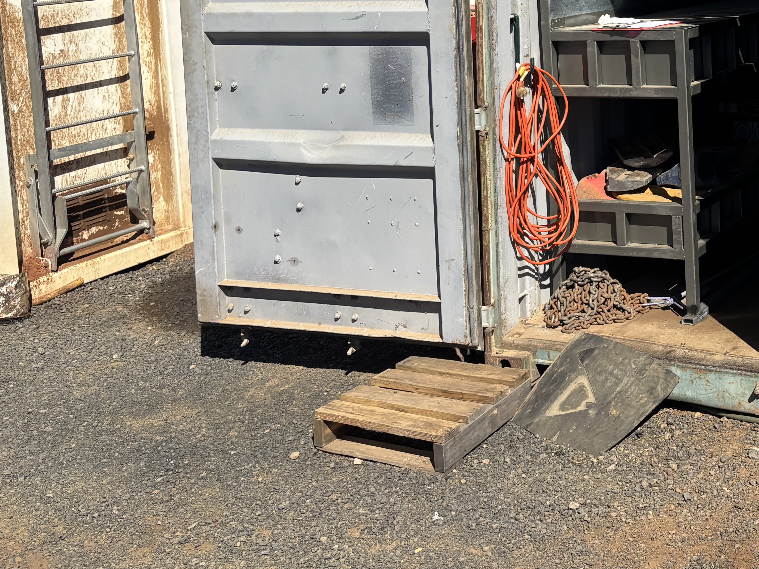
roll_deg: -1.1
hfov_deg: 34.2
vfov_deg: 26.6
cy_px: 5
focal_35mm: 52
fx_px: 1140
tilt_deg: -0.6
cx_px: 725
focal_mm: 5.96
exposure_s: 1/3937
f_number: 1.6
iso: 50
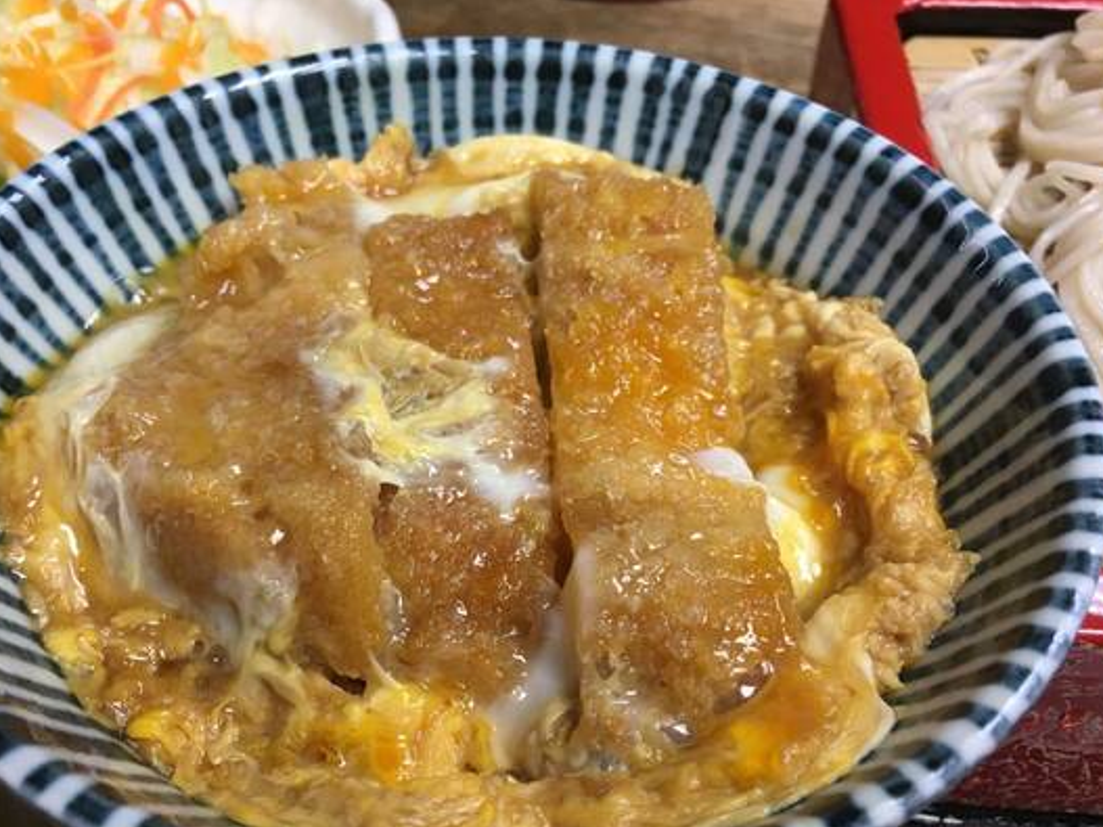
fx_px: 1051
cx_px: 488
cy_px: 465
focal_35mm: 33
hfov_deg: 55.2
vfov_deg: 42.8
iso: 64
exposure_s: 1/33
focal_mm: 4.15
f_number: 2.2
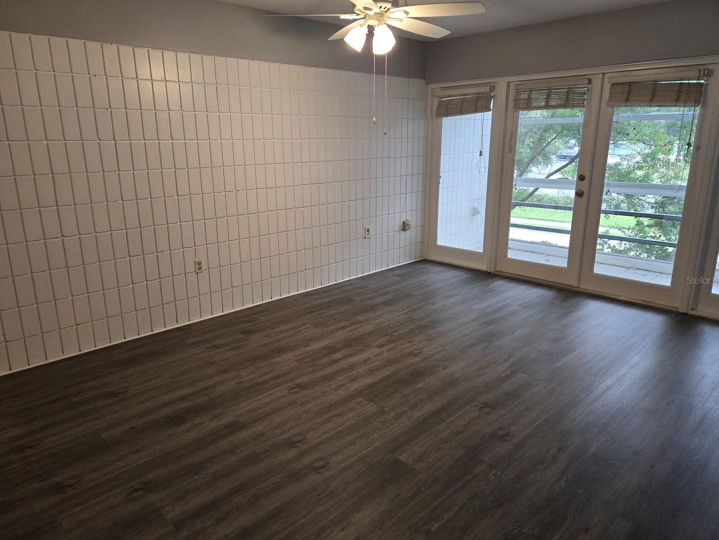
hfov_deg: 71.6
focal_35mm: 24
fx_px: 499
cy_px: 280
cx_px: 356
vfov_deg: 56.8
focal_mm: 5.4
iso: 100
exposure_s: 1/60
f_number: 1.8
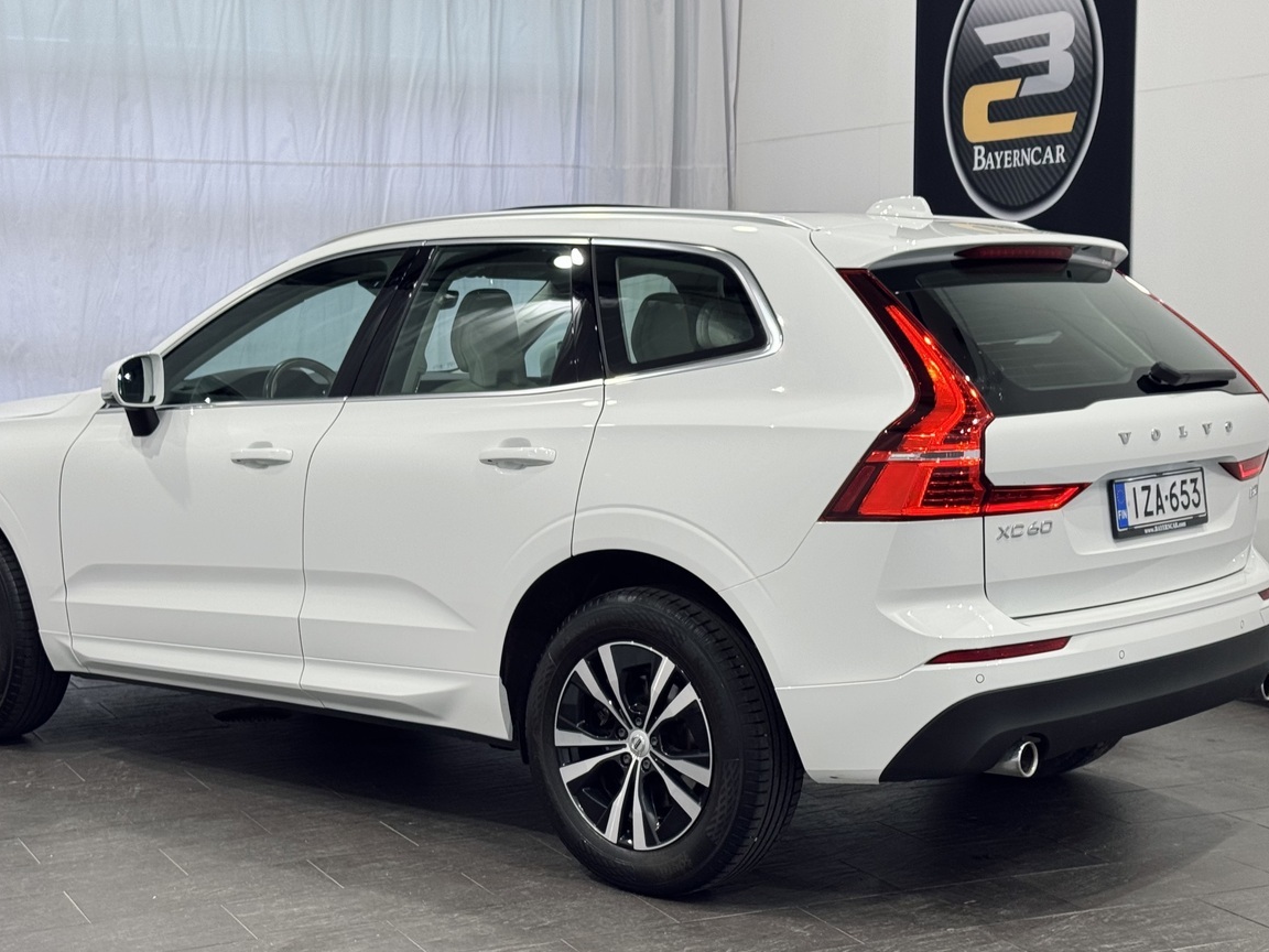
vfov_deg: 24.4
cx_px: 598
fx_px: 2200
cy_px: 463
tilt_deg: -4.6
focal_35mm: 60
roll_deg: +0.8
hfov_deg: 32.2
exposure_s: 1/100
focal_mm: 6.76
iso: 50
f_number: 1.78
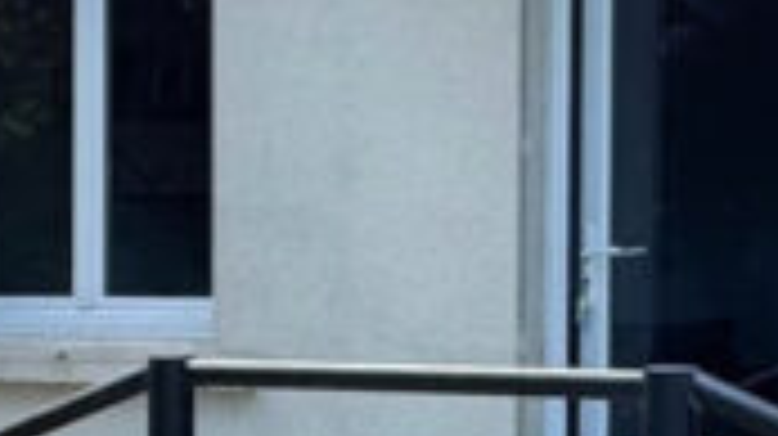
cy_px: 400
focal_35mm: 106
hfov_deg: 19.8
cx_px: 76
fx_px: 2185
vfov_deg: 11.3
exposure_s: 1/879
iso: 40
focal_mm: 2.22
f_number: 2.2
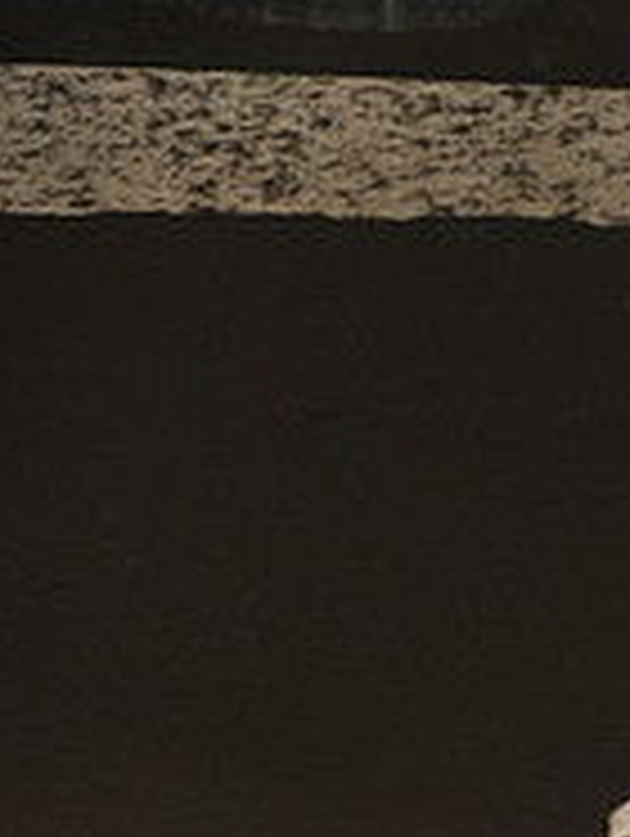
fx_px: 11234
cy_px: 828
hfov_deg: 3.2
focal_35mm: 464
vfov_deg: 4.3
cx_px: 1287
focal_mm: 155
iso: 1000
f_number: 7.1
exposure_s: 1/320
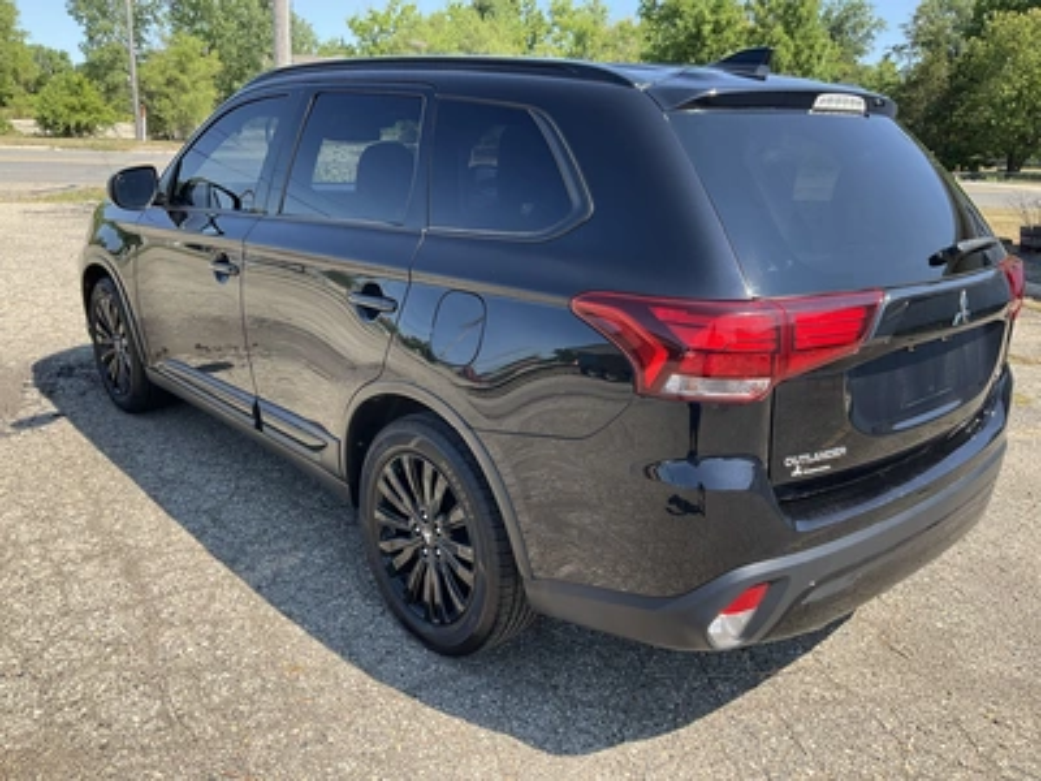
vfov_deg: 48.2
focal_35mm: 29
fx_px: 872
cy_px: 390
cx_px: 520
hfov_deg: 61.7
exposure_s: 1/454
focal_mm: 3
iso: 25
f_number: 1.8
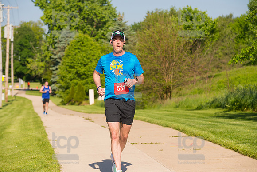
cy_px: 86
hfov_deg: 15.8
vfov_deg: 10.6
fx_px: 928
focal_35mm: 130
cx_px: 128
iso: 400
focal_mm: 130
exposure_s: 1/2000
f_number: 5.6
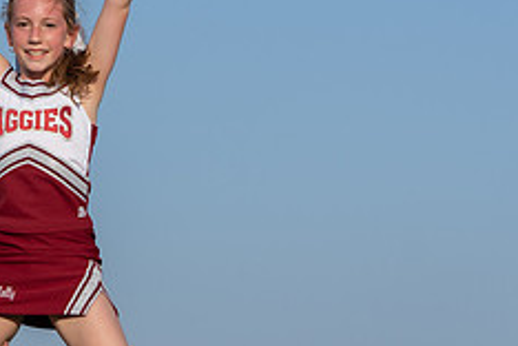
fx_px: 3640
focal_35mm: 253
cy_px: 190
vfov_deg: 5.4
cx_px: 53
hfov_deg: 8.1
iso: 160
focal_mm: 100
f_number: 5.6
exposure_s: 1/1250
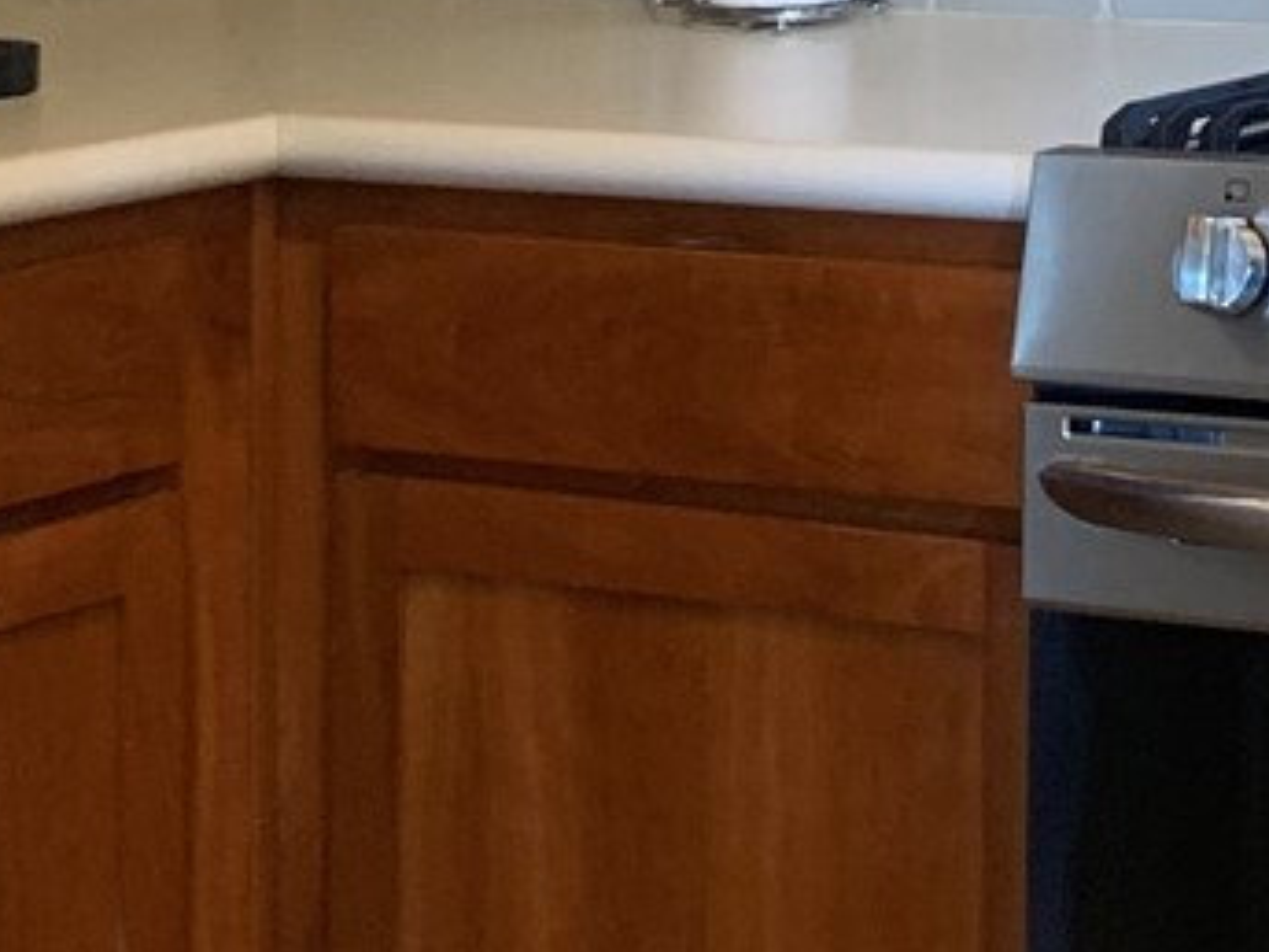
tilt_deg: +1.5
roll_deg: -0.3
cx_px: 1660
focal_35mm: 121
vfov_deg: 11.6
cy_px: -601
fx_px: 4436
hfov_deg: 15.5
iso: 160
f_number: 1.8
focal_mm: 4.25
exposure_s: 1/60
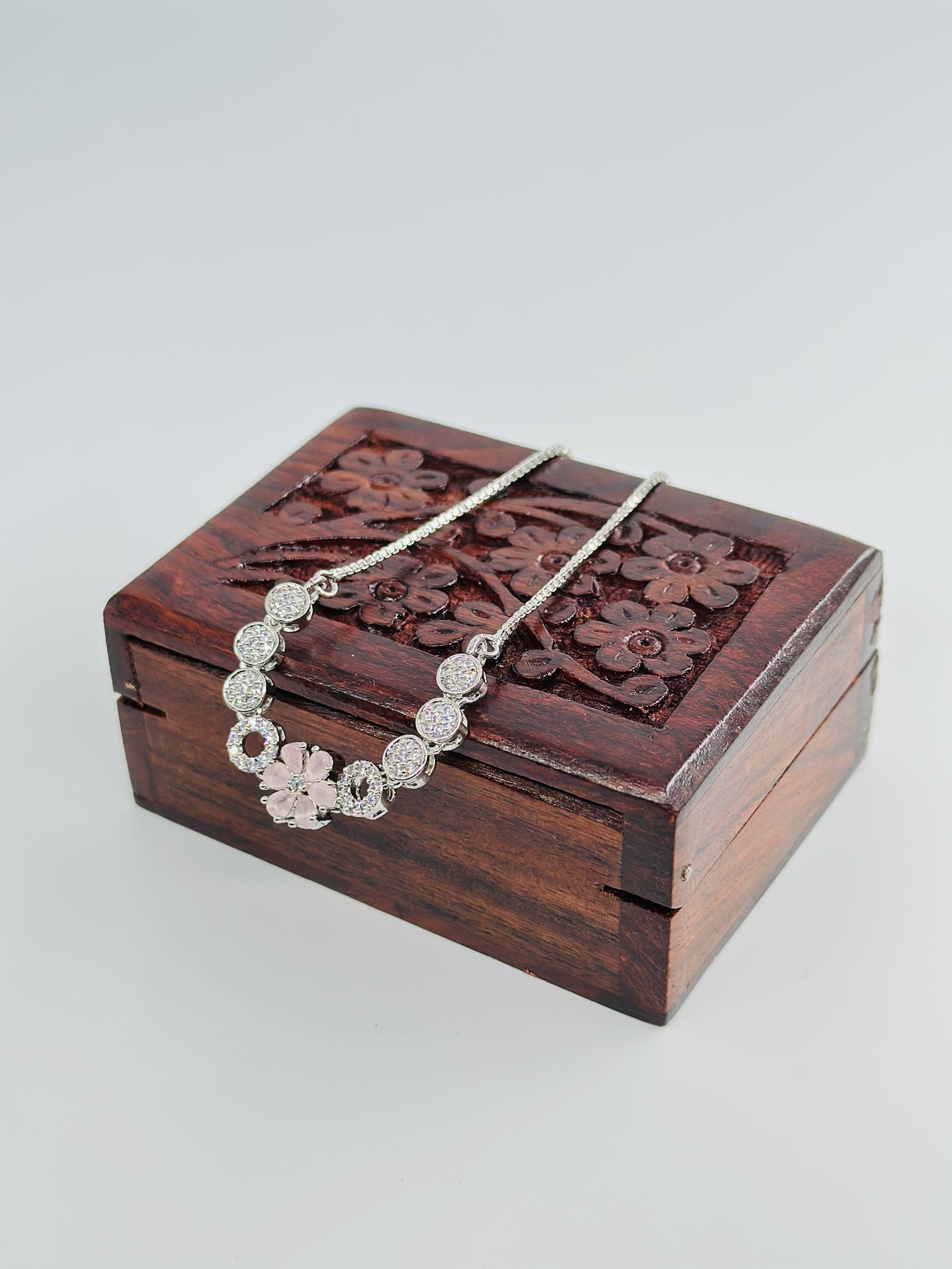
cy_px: 634
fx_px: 1760
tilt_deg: -36.2
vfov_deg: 39.7
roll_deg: +0.3
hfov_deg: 30.3
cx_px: 476
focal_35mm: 48
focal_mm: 6.86
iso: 80
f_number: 1.78
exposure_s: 1/612
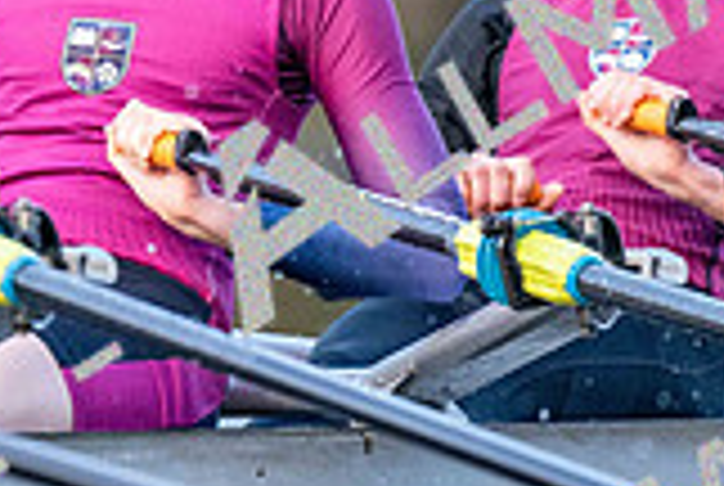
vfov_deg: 0.6
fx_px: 43520
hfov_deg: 1.0
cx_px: -166
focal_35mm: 2160
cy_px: -92
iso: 4000
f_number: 4
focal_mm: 600
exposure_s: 1/2500
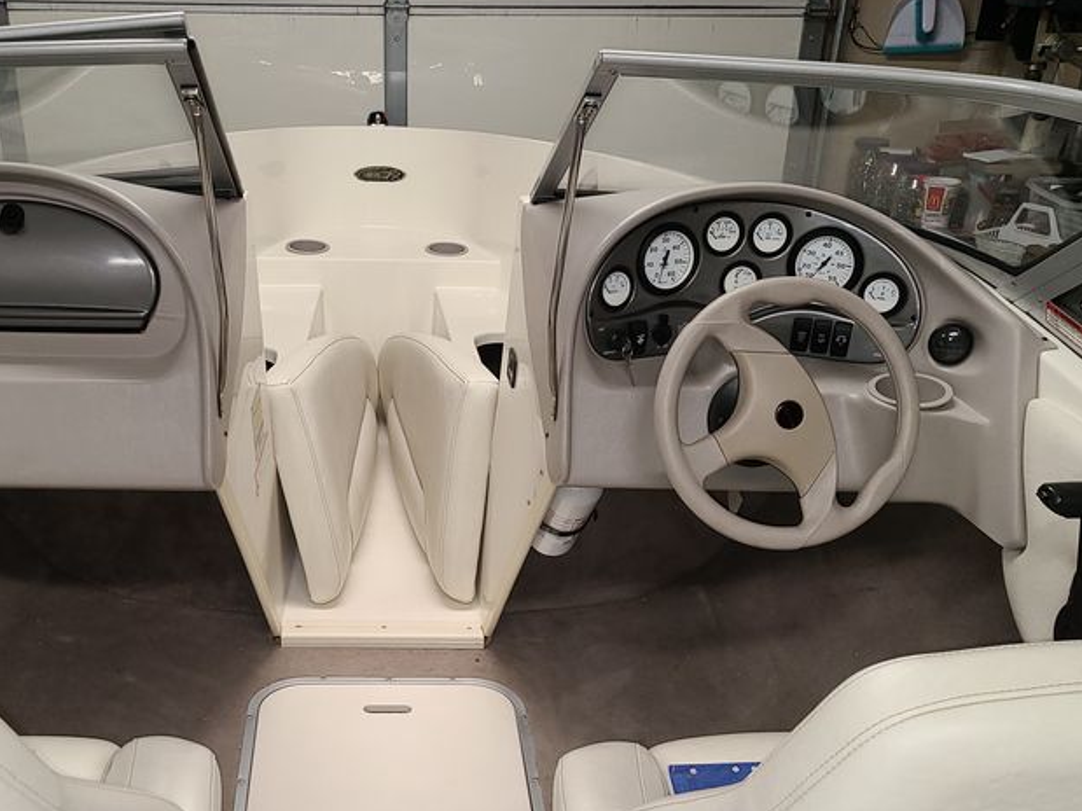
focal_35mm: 43
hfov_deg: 43.6
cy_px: 594
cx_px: 416
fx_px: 1344
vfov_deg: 33.0
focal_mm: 5.4
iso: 100
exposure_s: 1/40
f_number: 1.8
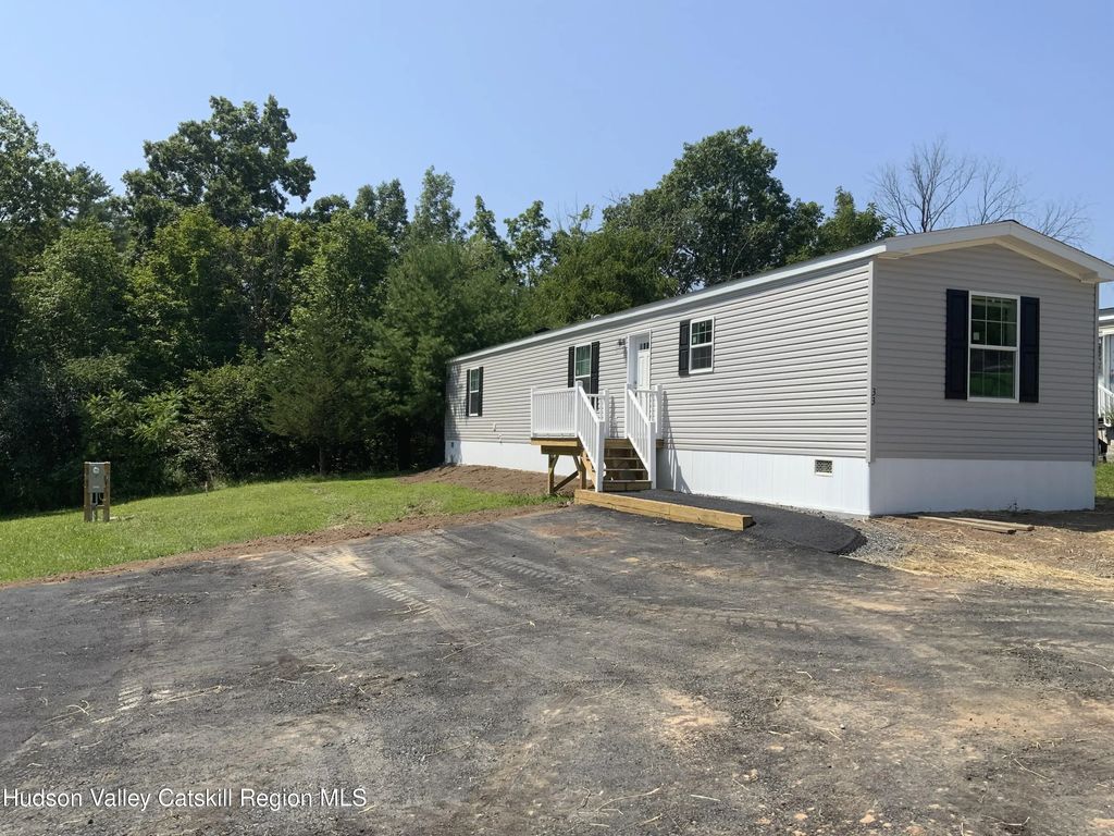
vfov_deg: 48.2
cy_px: 418
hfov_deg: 61.7
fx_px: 933
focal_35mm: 29
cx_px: 557
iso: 16
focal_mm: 3
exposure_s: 1/2320
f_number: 1.8
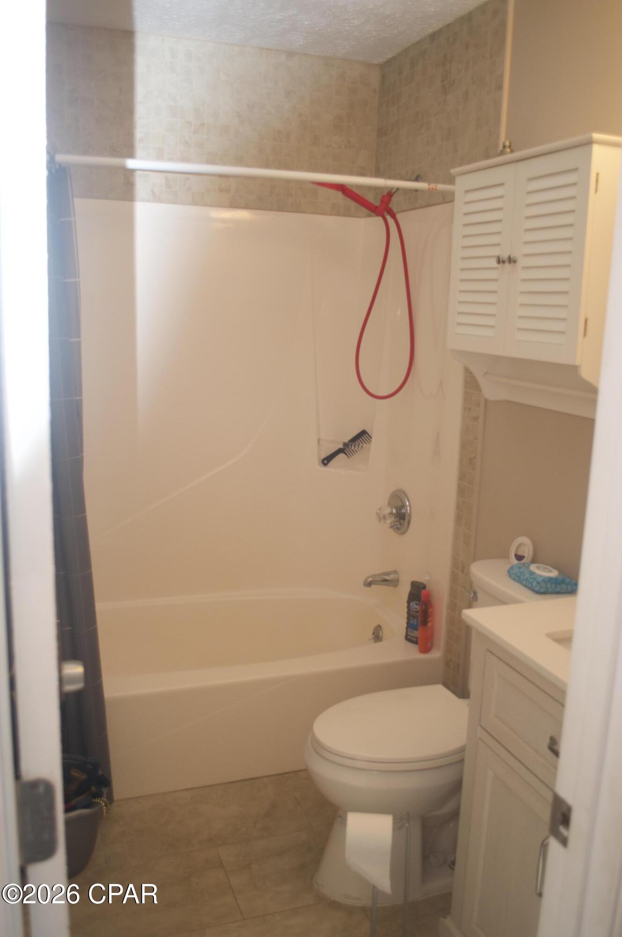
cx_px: 311
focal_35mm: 33
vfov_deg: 57.3
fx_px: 858
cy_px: 468
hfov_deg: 39.9
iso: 200
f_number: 5.6
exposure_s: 1/30
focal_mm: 22
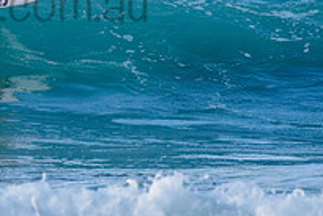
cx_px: -8
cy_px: -8
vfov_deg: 0.8
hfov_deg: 1.2
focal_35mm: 1730
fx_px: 15532
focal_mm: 500
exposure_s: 1/1250
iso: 450
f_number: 5.6
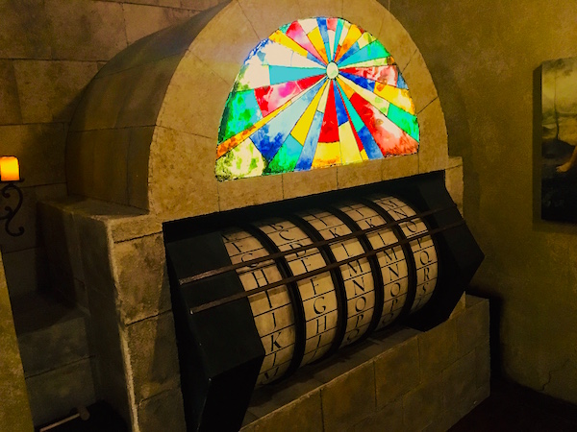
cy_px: 216
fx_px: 483
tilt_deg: -9.8
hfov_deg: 61.7
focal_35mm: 29
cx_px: 288
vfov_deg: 48.2
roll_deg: +3.9
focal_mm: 4.15
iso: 320
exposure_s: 1/15
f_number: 2.2
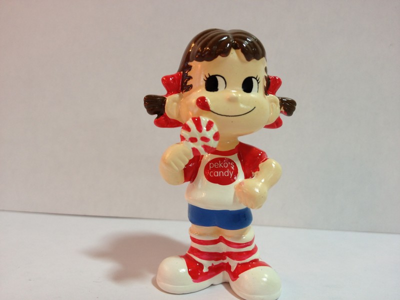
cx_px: 200
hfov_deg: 52.6
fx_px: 404
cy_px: 150
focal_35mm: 35
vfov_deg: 40.7
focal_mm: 4.28
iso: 64
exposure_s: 1/25
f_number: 2.4
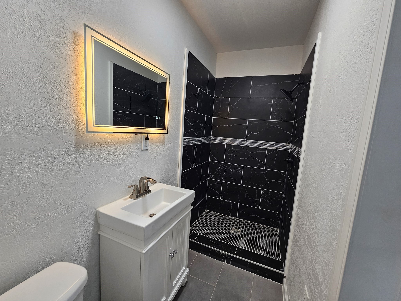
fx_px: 151
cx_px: 200
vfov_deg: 89.9
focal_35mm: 13
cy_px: 150
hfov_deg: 106.2
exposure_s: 1/60
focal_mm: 2.2
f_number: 2.2
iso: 125
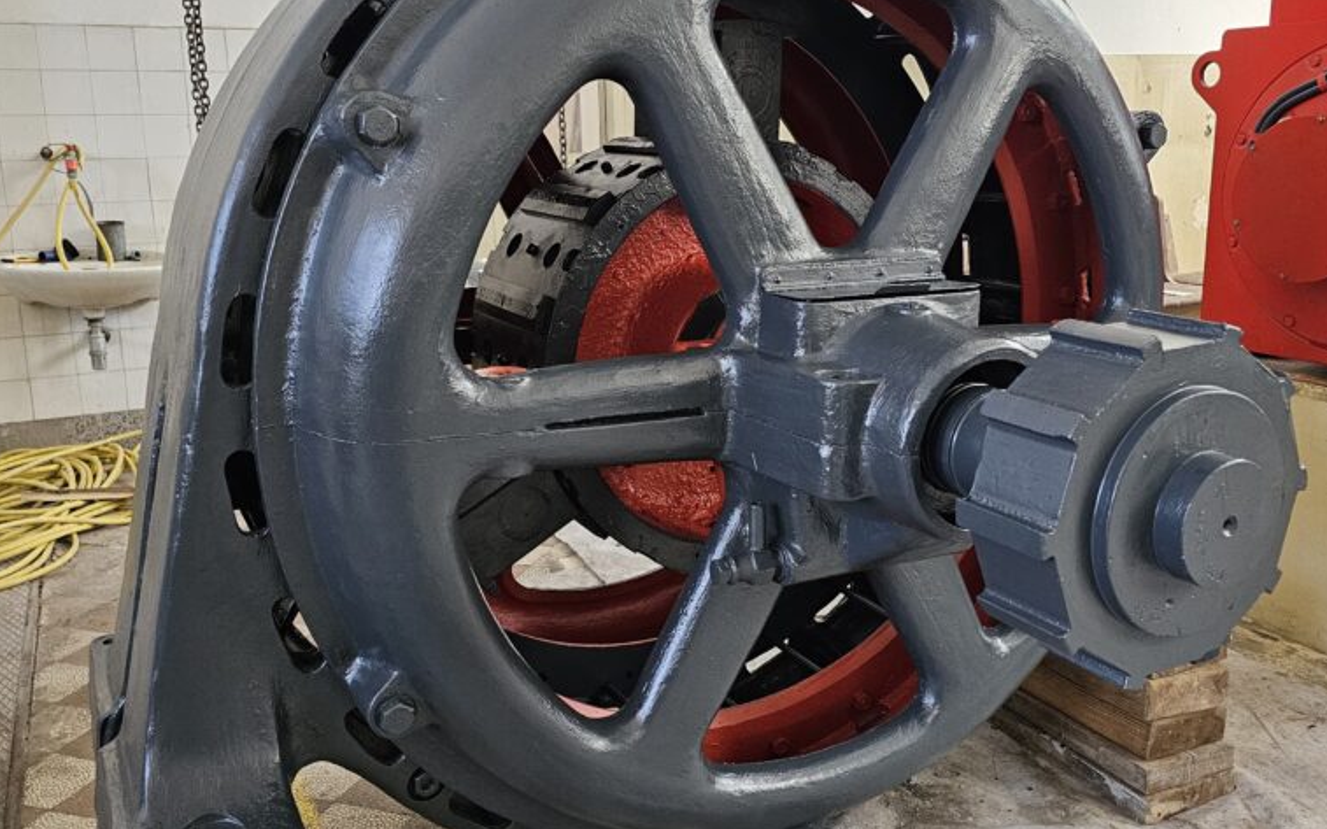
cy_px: 359
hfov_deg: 58.1
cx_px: 666
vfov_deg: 38.2
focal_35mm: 33
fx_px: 1193
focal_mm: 6.3
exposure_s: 1/100
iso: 500
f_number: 1.7
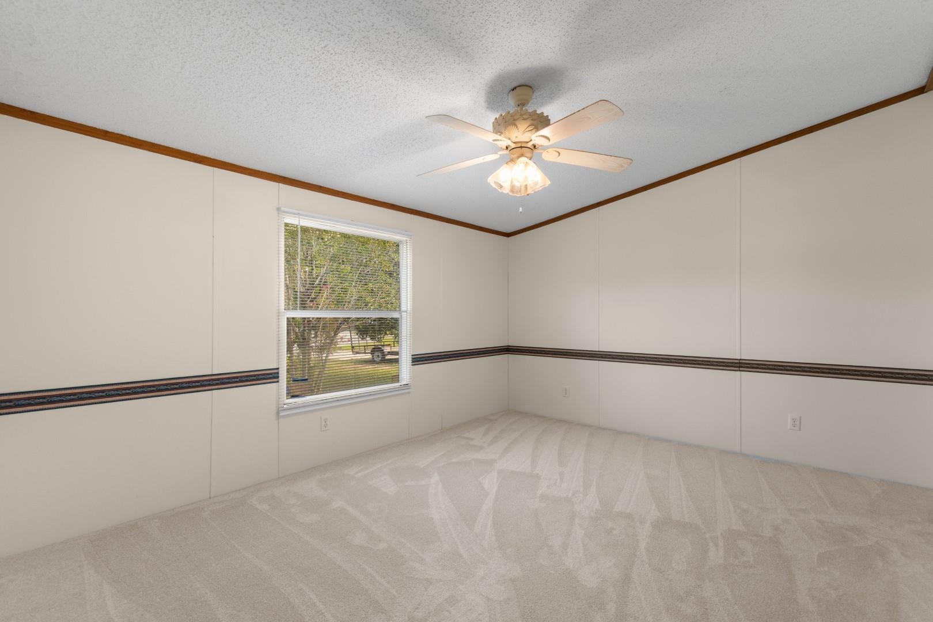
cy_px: 311
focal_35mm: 15
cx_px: 466
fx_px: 389
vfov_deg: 77.3
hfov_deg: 100.4
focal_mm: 10
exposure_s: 1/10
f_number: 5
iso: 100
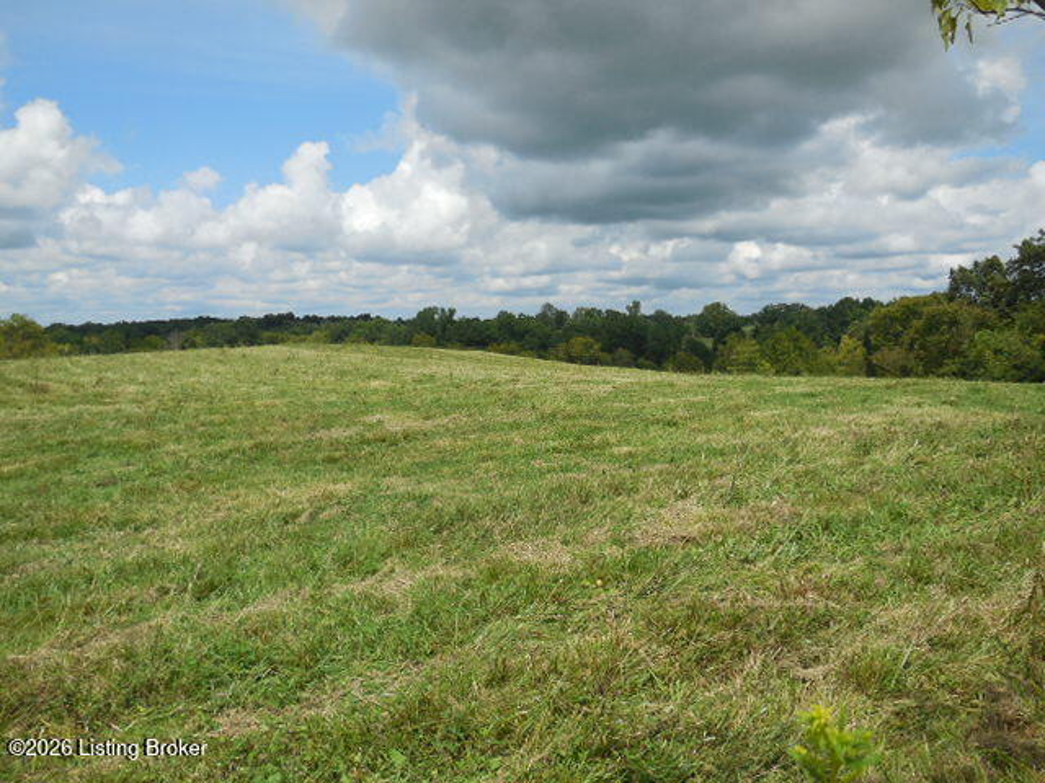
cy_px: 392
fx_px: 1026
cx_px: 522
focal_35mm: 34
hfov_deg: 54.0
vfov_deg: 41.8
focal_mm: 6.1
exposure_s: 1/500
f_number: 6.8
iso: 125
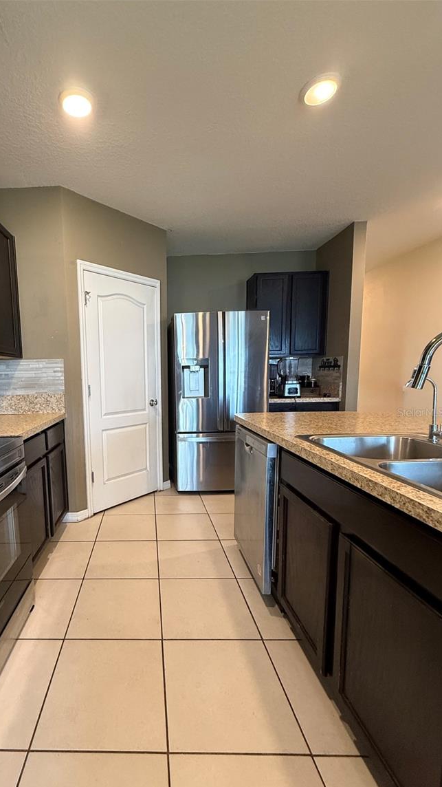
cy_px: 412
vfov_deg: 99.3
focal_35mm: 16
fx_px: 334
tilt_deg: -7.4
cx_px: 137
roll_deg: +1.0
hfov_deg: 64.8
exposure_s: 1/60
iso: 500
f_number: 2.2
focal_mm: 2.22
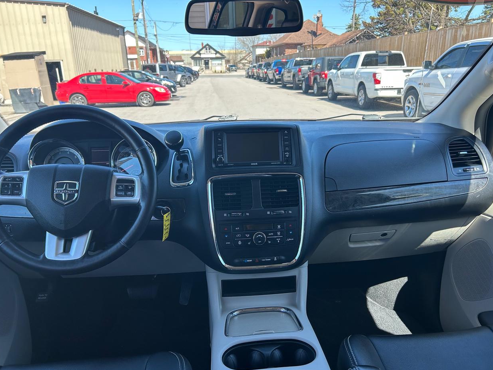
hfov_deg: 65.3
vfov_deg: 51.3
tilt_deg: -18.8
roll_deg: +0.8
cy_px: 192
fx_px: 384
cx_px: 252
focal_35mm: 27
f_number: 1.5
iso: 50
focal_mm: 5.7
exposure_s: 1/413
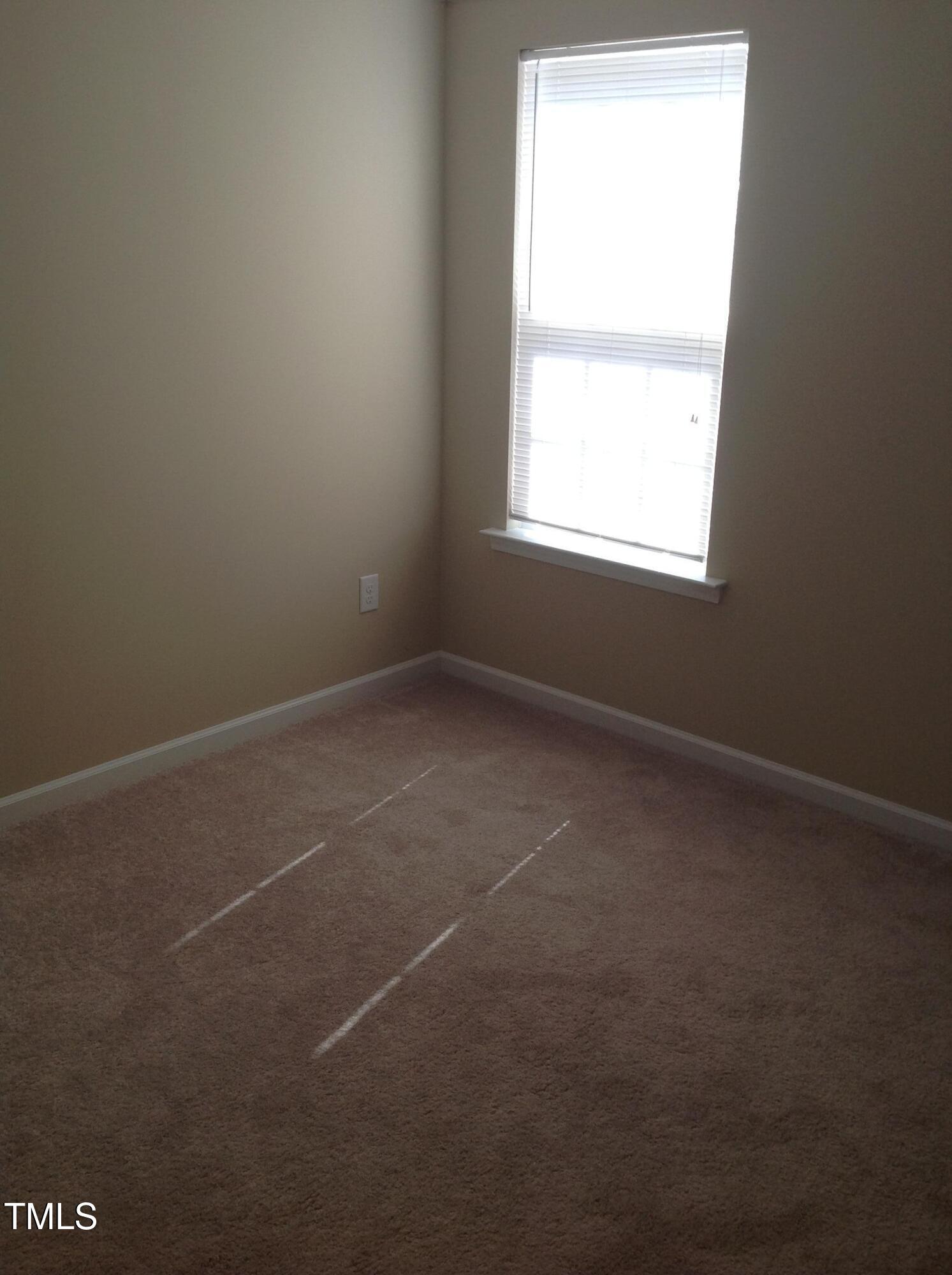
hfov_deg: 40.6
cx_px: 476
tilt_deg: -16.7
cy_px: 638
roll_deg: -0.9
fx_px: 1287
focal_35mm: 35
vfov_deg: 52.7
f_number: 2.4
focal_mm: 4.28
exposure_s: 1/120
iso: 64
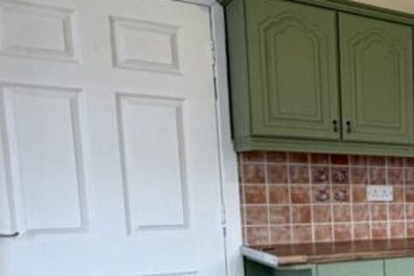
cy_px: 253
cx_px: 607
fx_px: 587
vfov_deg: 25.6
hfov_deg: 27.8
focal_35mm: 51
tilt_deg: -7.1
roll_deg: -0.3
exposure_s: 1/100
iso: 160
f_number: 2.2
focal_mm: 2.22
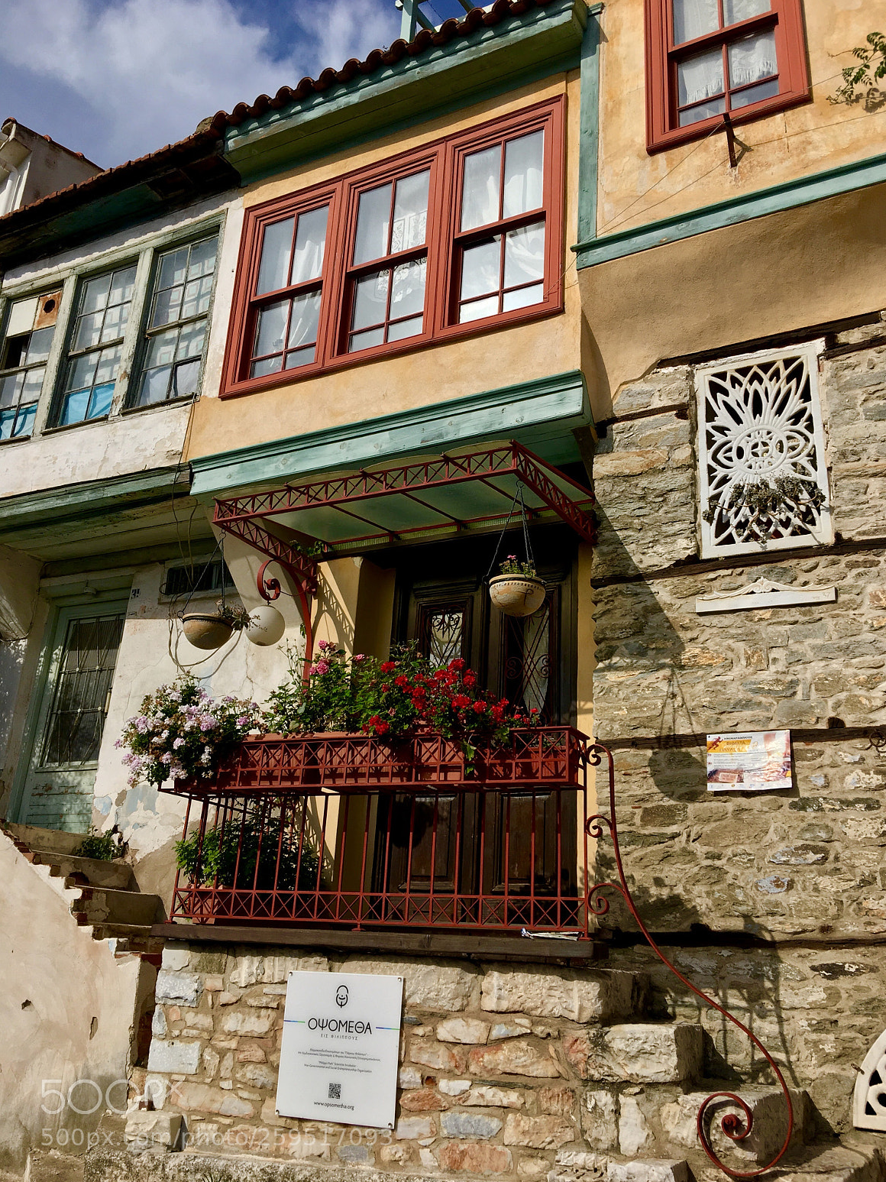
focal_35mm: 30
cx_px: 451
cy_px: 586
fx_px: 1024
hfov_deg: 46.8
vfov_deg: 60.0
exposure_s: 1/2747
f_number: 2.2
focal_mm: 4.15
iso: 25
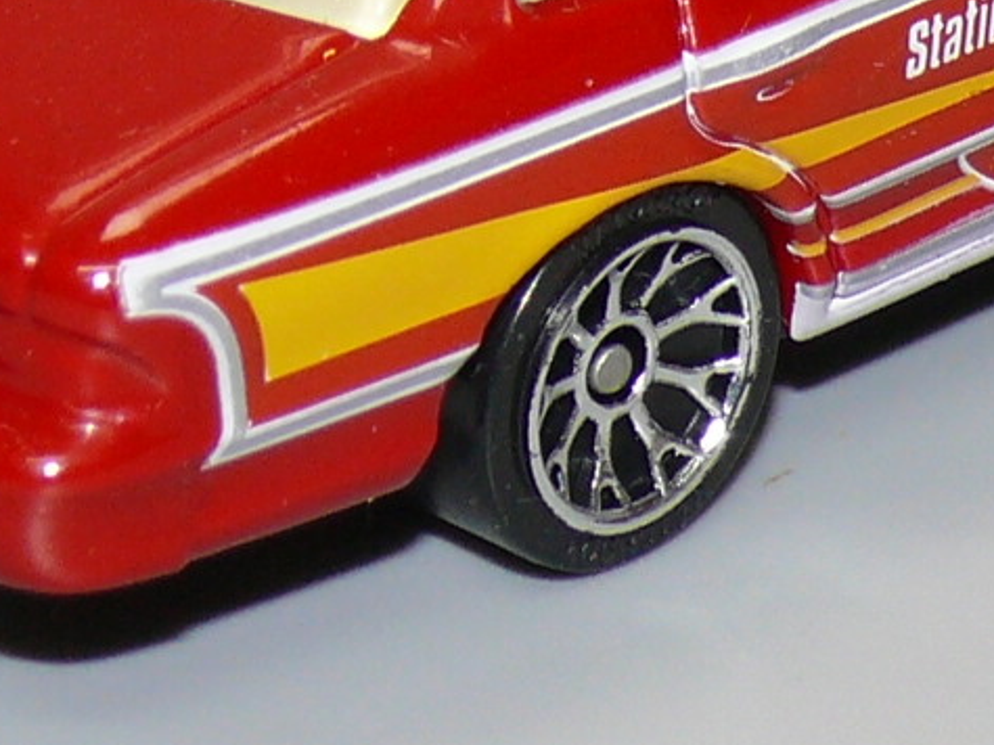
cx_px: 906
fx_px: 11225
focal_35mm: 391
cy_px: -245
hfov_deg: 5.1
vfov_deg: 3.8
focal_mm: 14.3
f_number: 4
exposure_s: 1/30
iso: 100
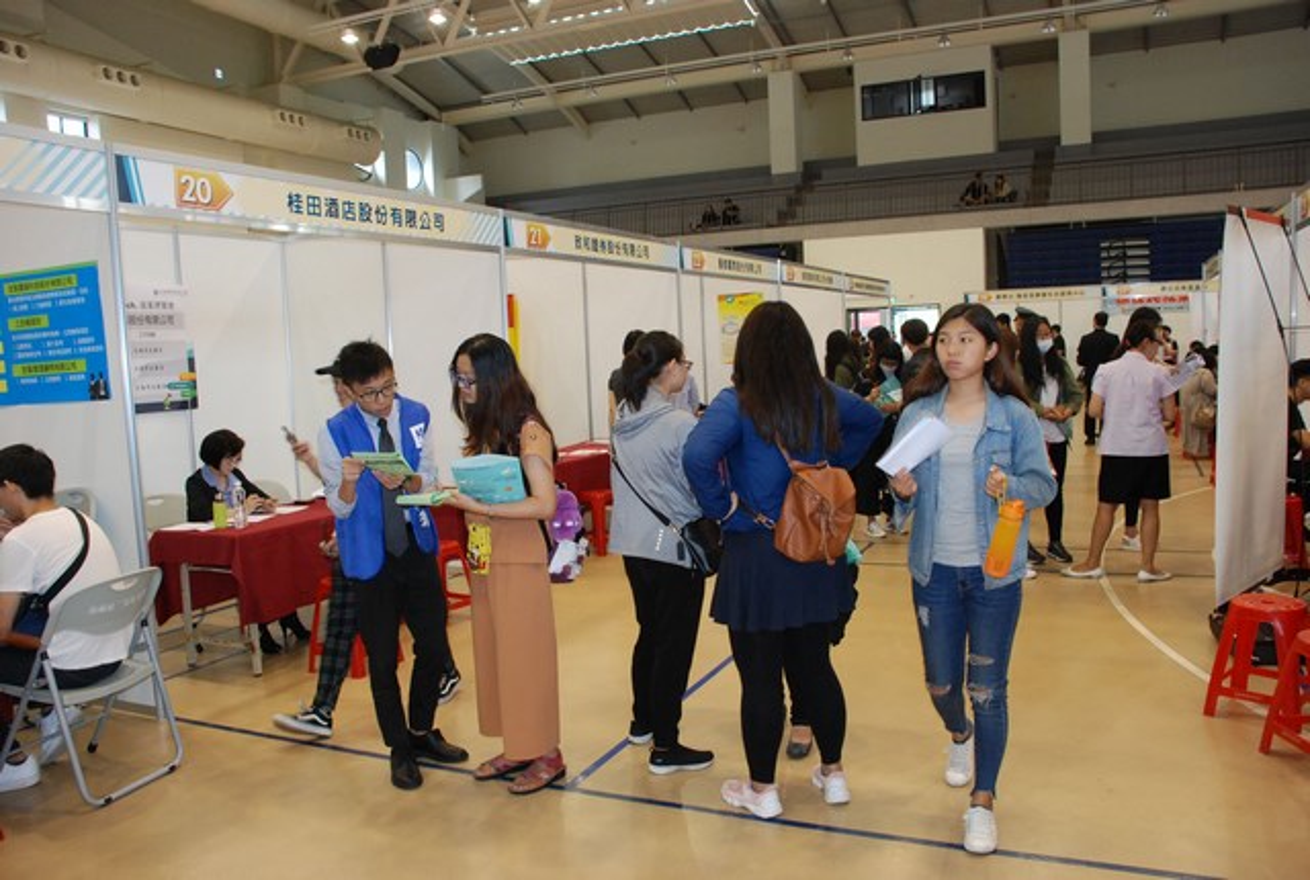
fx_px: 1094
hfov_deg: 61.8
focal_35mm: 30
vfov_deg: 43.8
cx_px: 655
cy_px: 440
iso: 800
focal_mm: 20
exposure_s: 1/60
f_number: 5
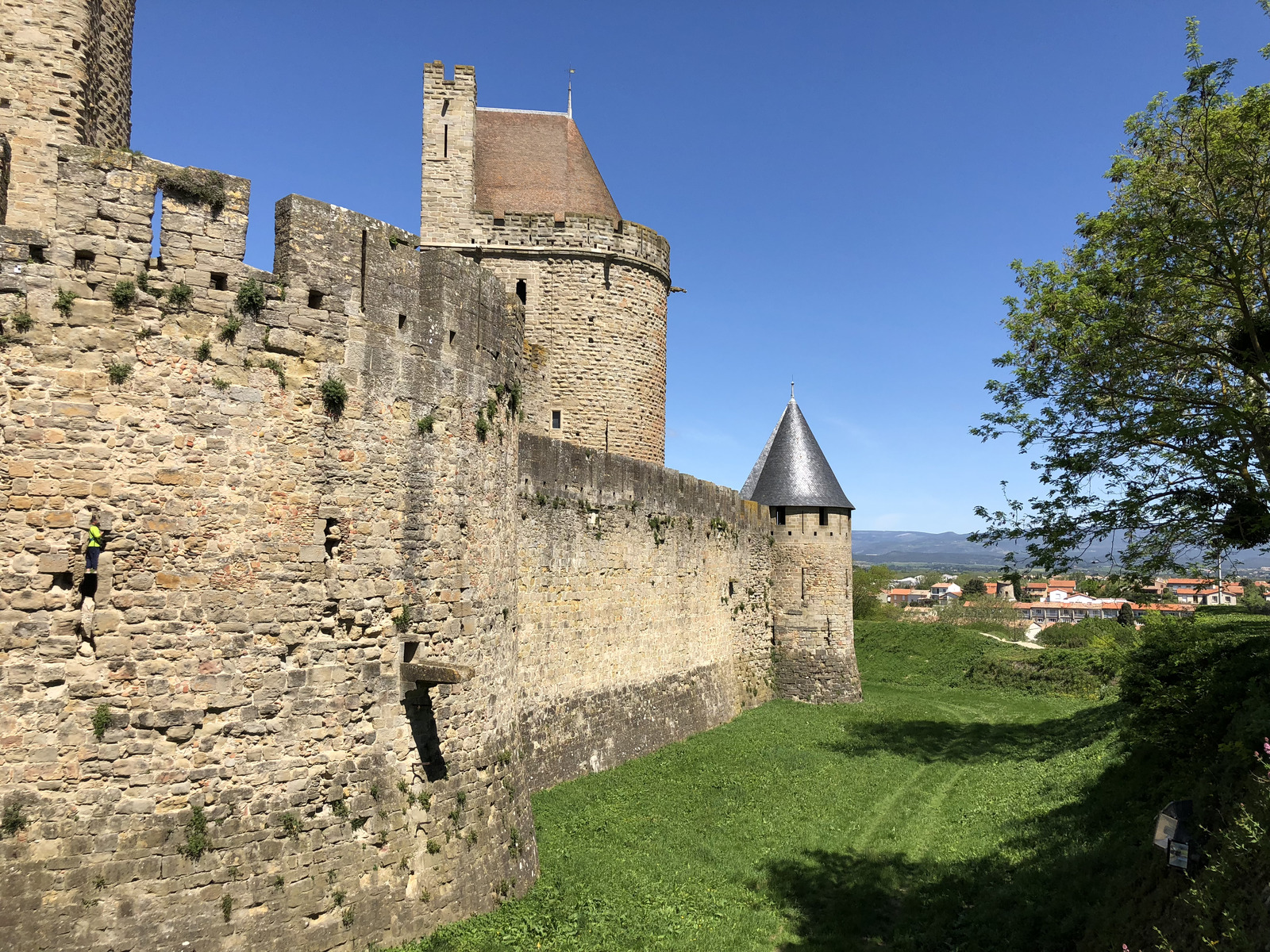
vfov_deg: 49.7
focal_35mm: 28
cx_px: 635
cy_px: 476
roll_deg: -0.1
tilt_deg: +5.8
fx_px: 1027
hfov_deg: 63.4
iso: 20
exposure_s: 1/2183
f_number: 1.8
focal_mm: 4
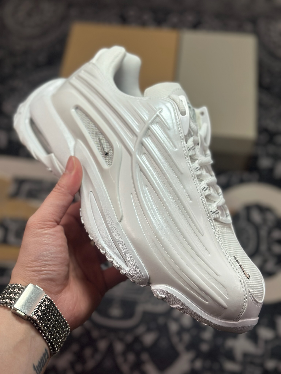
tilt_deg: -59.6
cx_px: 140
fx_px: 520
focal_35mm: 48
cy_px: 187
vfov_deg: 39.7
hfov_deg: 30.3
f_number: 1.78
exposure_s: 1/2358
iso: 80
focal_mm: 6.86
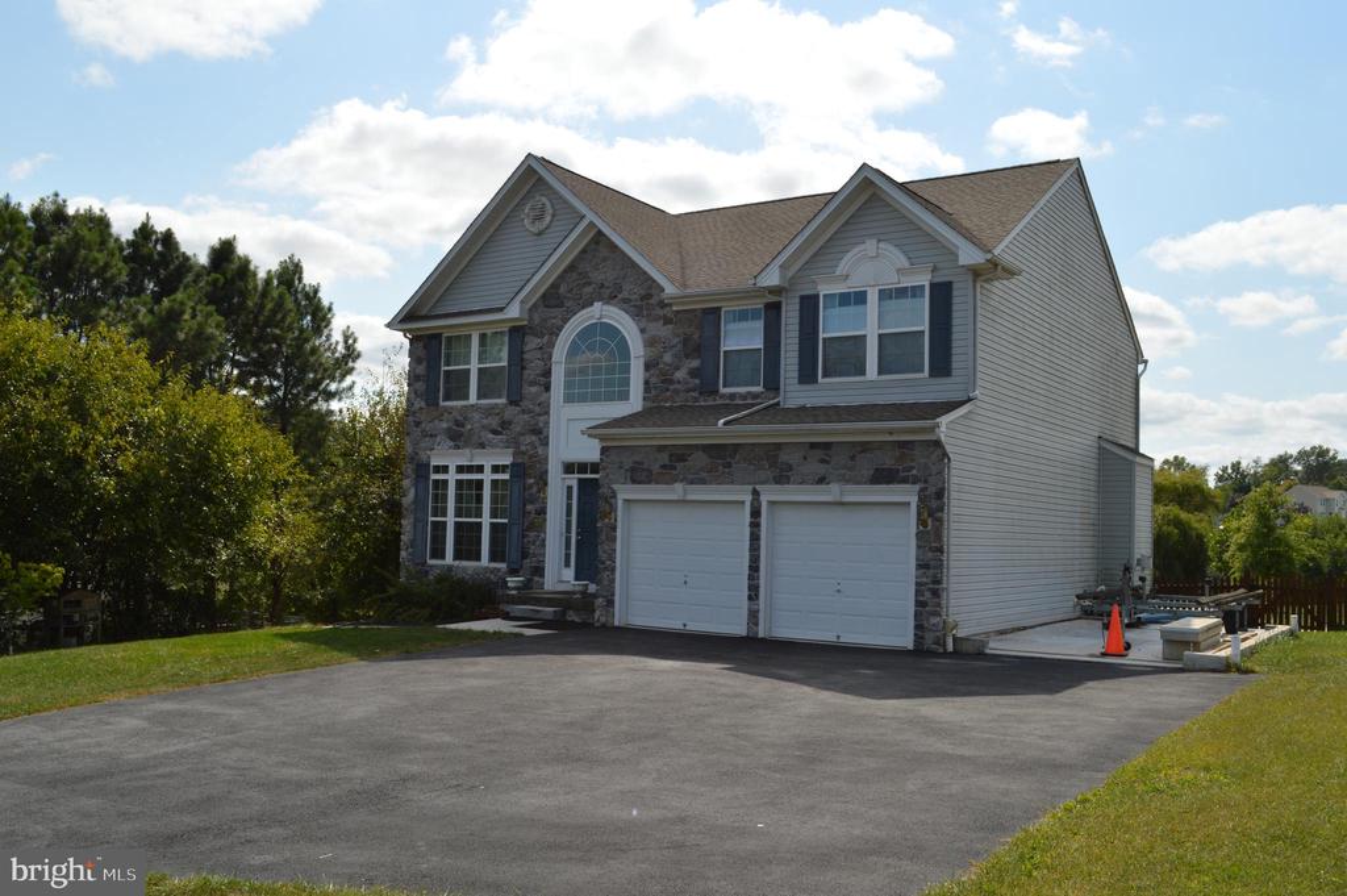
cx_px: 674
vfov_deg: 39.9
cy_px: 448
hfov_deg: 57.3
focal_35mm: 33
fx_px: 1234
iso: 100
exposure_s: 1/200
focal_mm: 22
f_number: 11
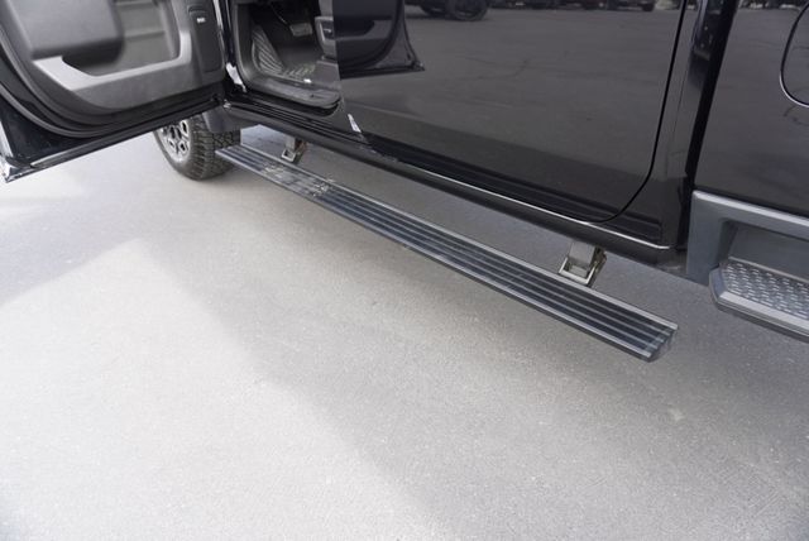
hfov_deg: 73.7
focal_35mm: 24
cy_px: 270
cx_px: 404
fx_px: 540
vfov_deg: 53.2
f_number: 4
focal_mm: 16
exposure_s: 1/160
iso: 250
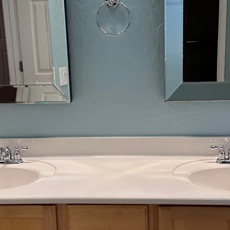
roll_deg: +1.4
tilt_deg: -11.2
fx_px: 444
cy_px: 116
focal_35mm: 59
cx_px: 130
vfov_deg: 29.1
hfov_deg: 29.0
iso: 100
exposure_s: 1/120
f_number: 1.78
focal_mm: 6.86
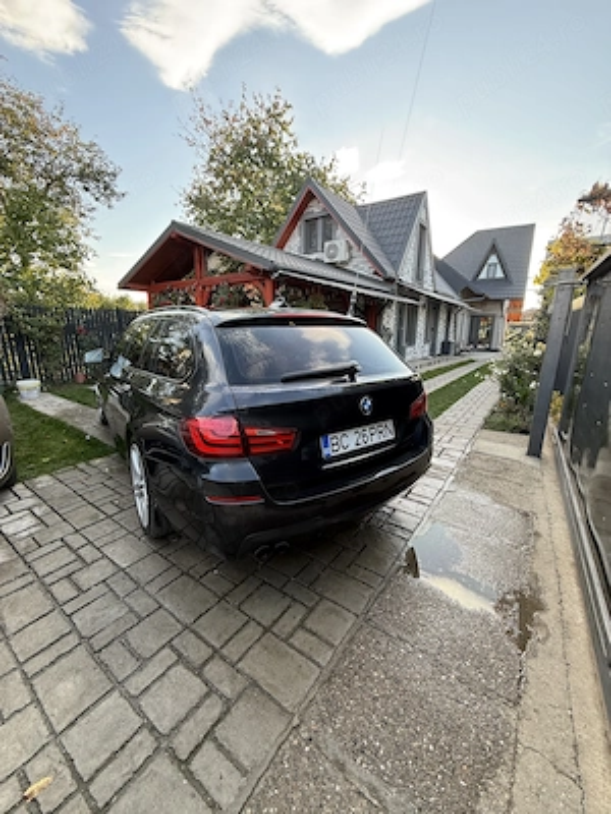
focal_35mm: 14
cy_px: 407
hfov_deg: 85.7
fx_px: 329
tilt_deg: -12.3
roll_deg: -0.5
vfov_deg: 102.1
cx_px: 306
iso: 64
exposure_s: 1/124
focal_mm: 2.22
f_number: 2.2
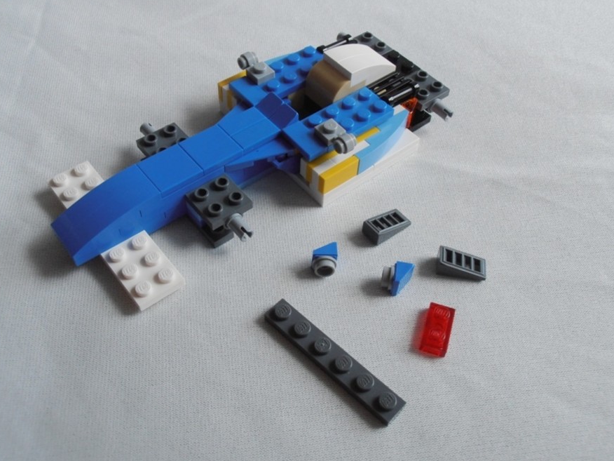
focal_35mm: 38
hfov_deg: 49.0
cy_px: 230
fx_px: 674
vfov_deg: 37.7
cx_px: 305
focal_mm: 6.61
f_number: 3.9
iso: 80
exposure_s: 1/200
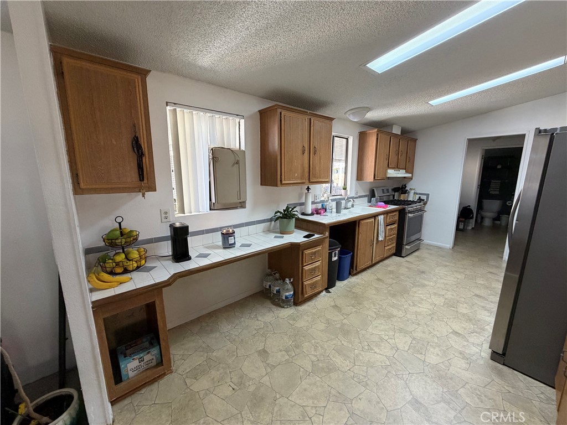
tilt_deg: -11.2
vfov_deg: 85.7
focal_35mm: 14
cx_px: 284
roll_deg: +0.2
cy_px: 212
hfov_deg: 102.1
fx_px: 229
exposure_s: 1/60
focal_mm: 2.22
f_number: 2.2
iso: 320
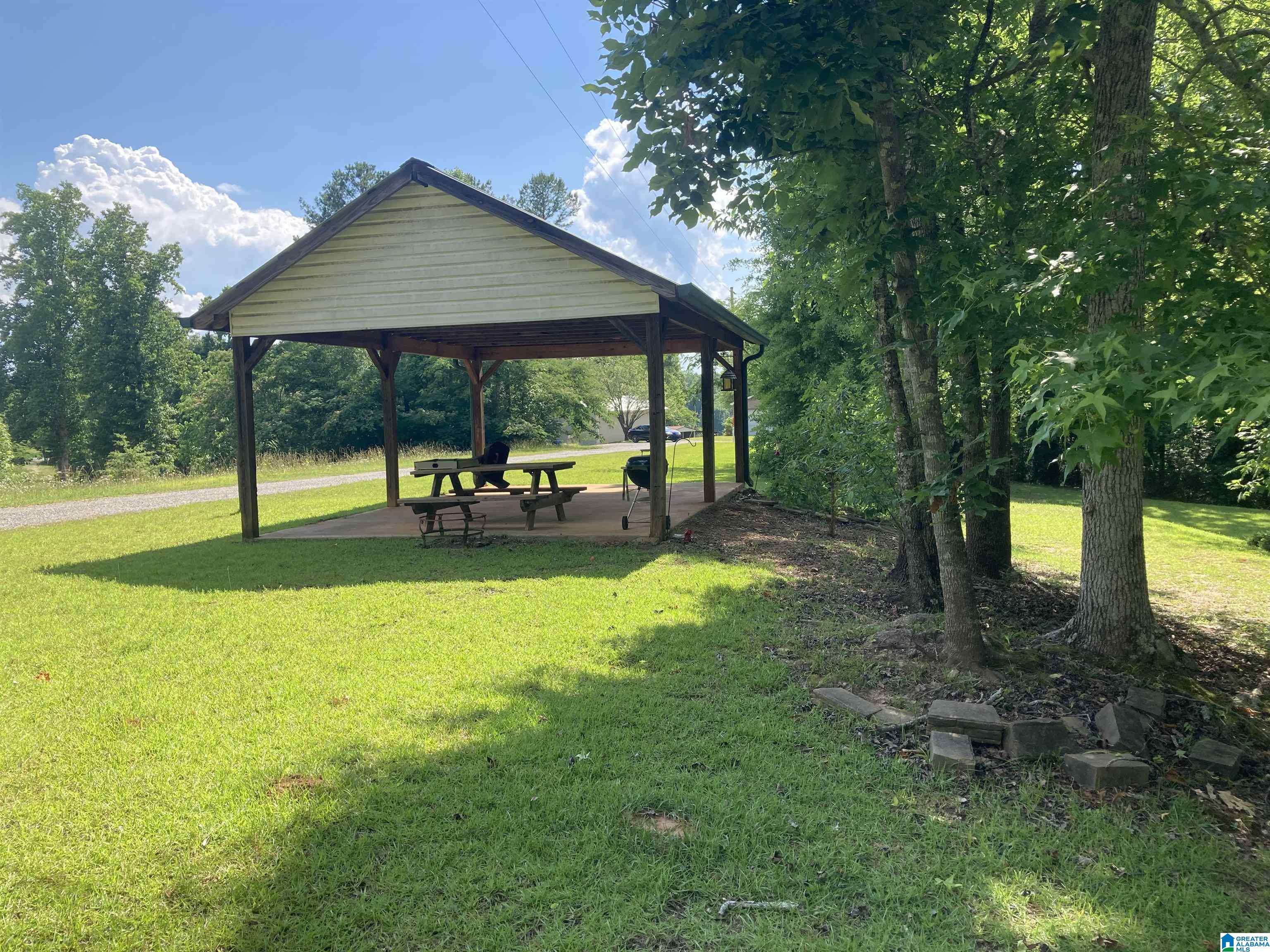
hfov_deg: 63.4
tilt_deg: -3.6
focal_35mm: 28
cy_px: 476
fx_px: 1027
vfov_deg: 49.7
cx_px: 635
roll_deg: +0.9
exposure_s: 1/759
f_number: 1.8
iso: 20
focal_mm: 3.99
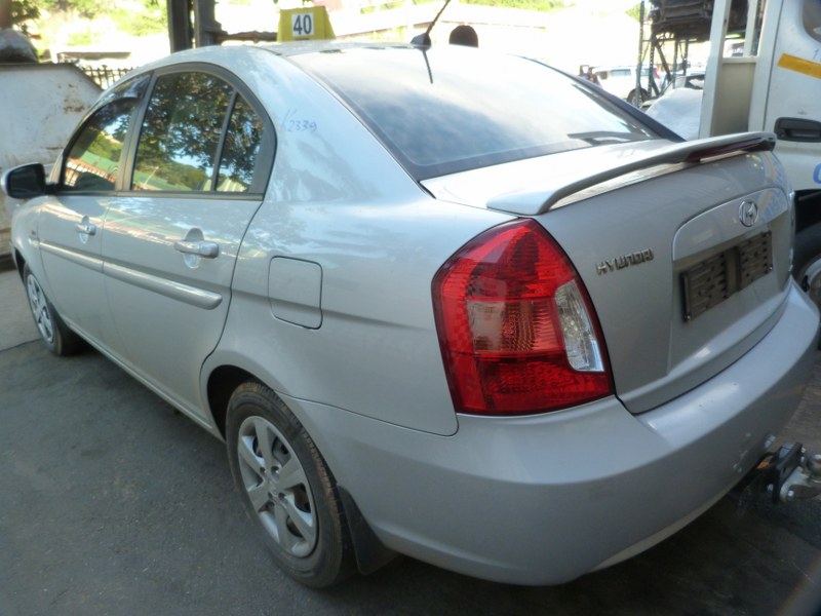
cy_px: 308
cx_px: 410
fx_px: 593
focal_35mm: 25
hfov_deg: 69.4
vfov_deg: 54.9
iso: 125
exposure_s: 1/60
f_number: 2.8
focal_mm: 4.5
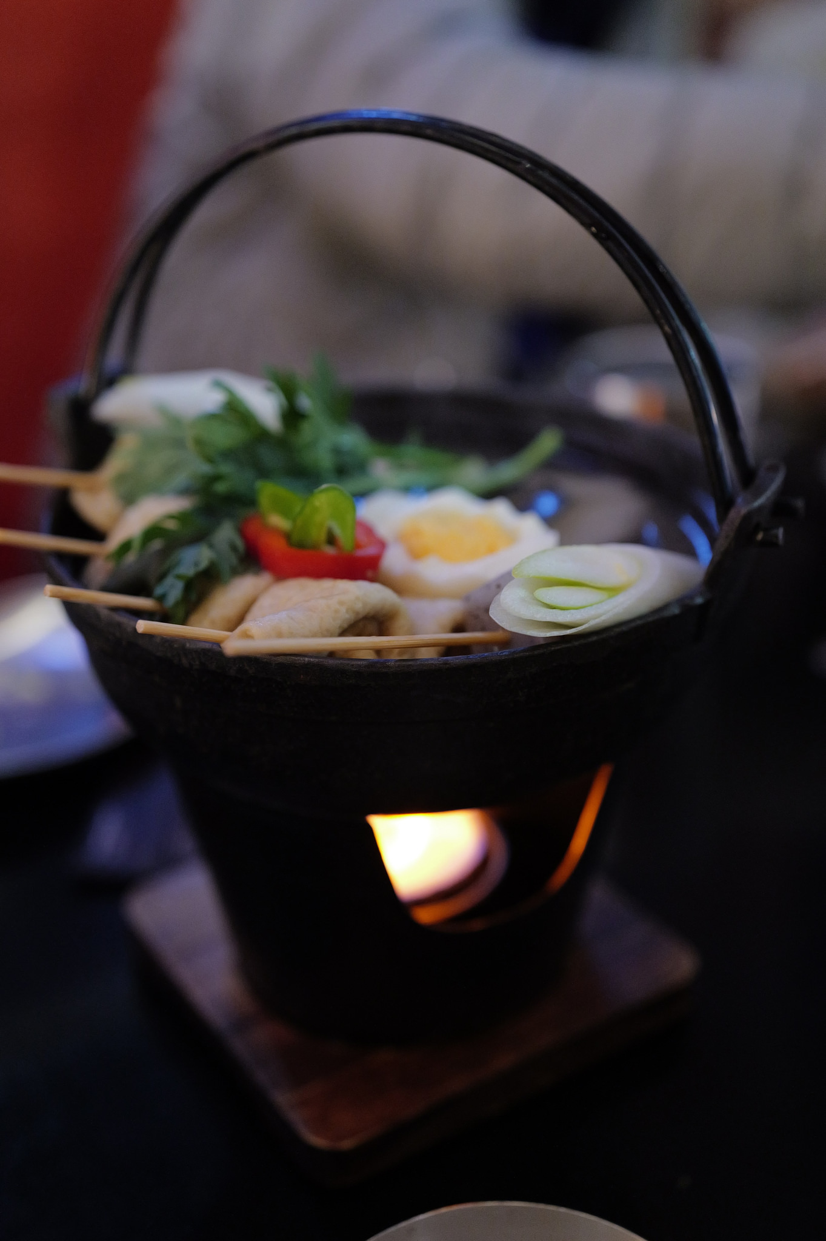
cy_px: 620
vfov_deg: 45.5
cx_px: 413
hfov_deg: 31.2
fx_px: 1482
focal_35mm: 43
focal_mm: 43
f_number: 2.8
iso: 6400
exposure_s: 1/80
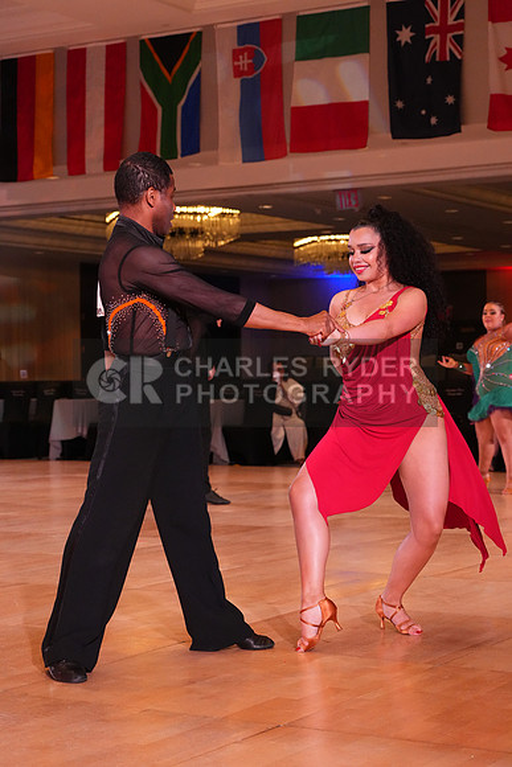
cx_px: 256
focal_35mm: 70
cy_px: 384
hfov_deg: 19.5
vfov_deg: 28.8
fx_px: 1492
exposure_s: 1/500
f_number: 5.6
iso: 6400
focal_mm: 70
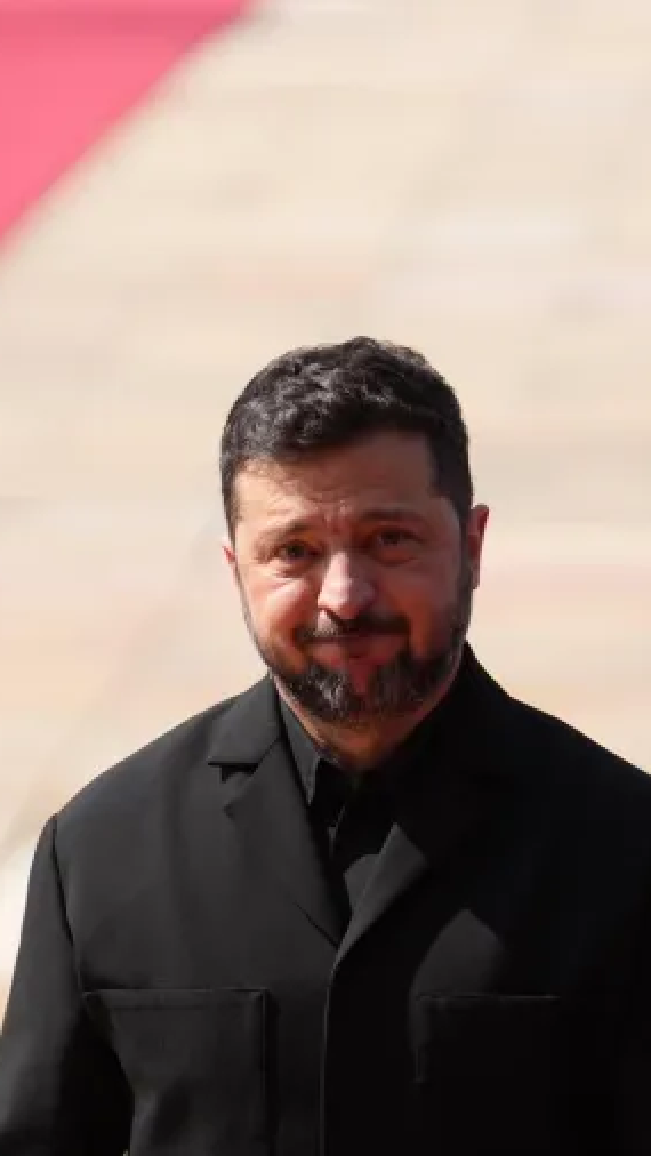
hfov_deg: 3.2
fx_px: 11588
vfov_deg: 5.7
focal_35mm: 378
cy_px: 578
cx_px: 468
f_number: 3.2
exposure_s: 1/5000
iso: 400
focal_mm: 160
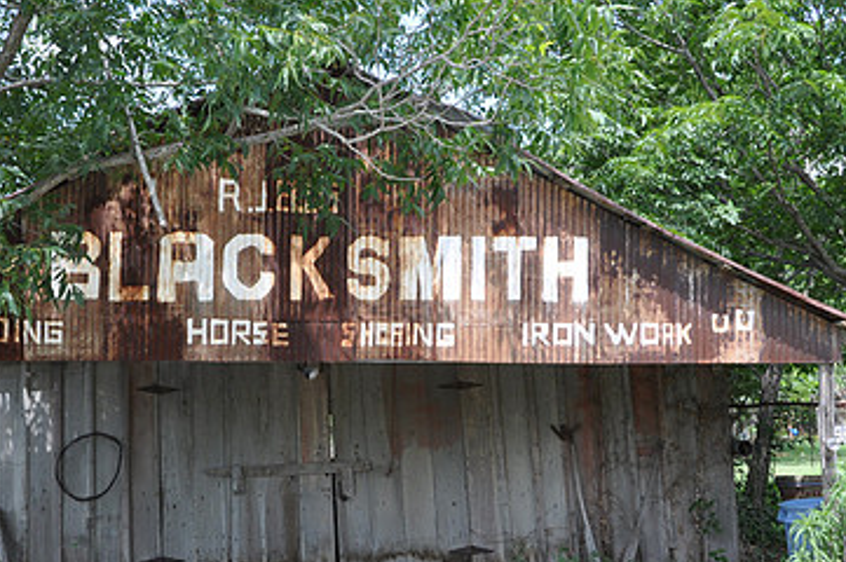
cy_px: 343
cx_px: 363
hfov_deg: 37.5
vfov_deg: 25.4
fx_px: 1244
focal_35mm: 53
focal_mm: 22
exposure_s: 1/60
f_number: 8
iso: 200
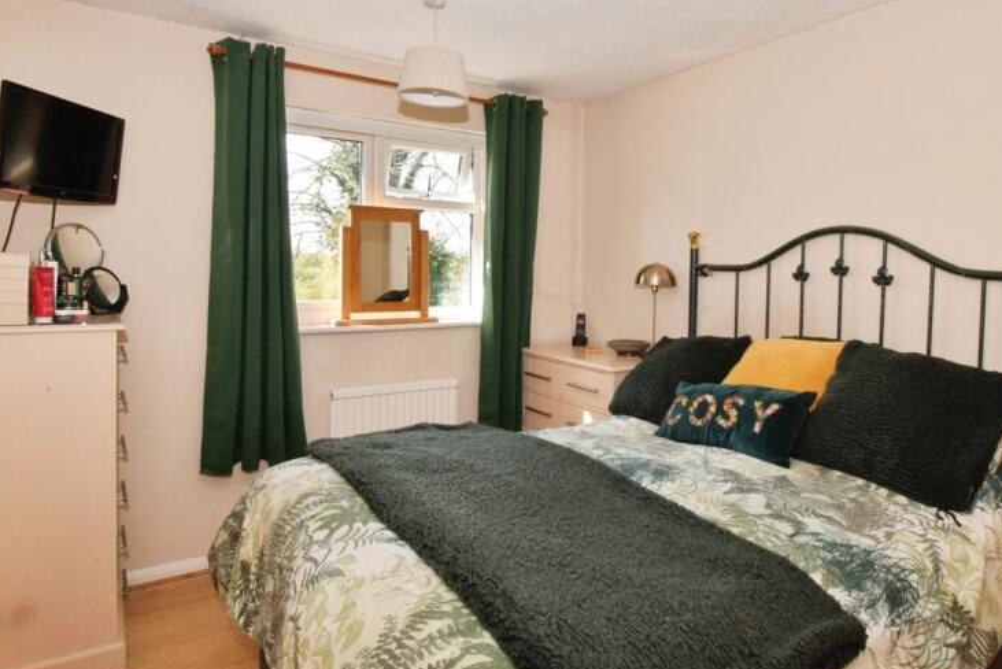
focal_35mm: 21
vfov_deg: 59.1
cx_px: 537
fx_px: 585
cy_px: 269
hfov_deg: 81.1
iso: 1000
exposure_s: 1/60
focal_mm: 10
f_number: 16
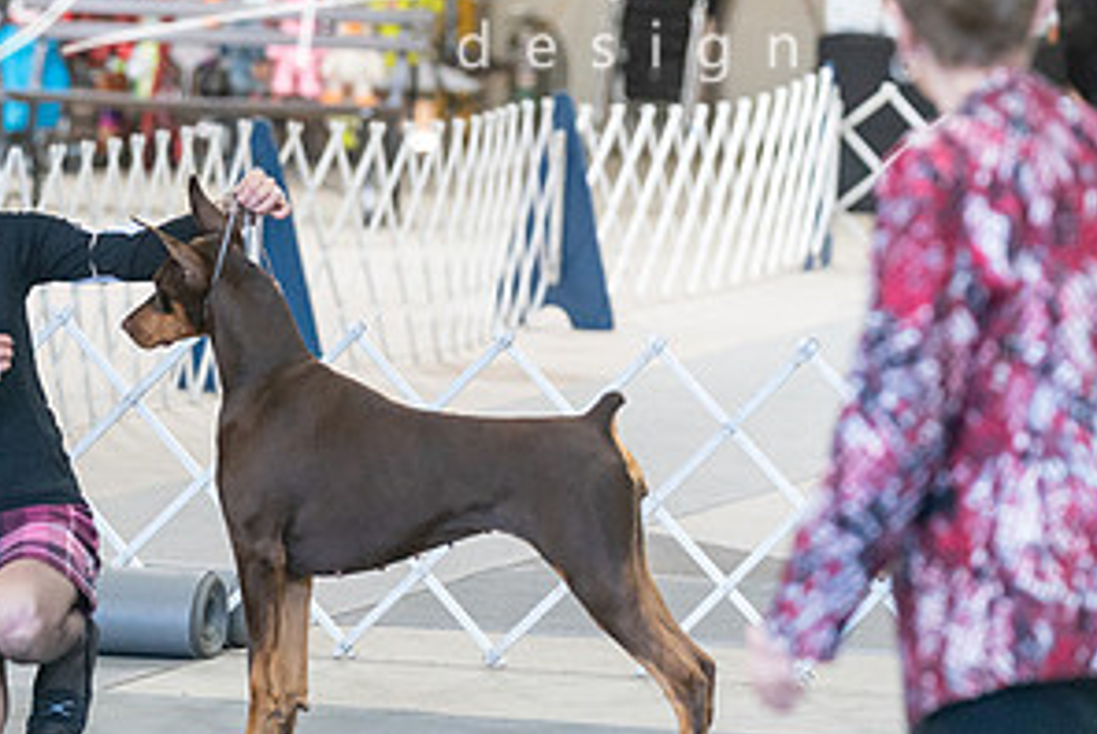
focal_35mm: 278
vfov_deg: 5.0
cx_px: 337
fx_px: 8479
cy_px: 161
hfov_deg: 7.4
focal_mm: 142
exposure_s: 1/250
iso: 3200
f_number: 3.2
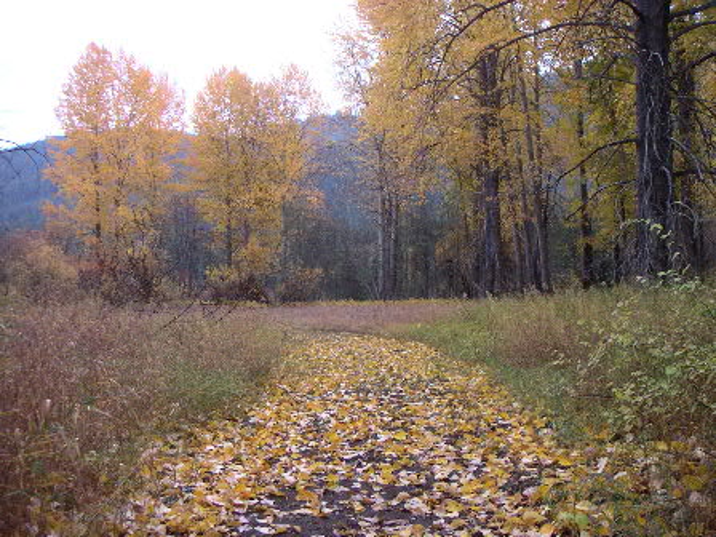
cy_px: 268
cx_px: 358
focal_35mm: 38
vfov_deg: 37.7
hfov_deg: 49.0
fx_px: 786
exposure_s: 1/50
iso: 80
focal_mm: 6
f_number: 2.8
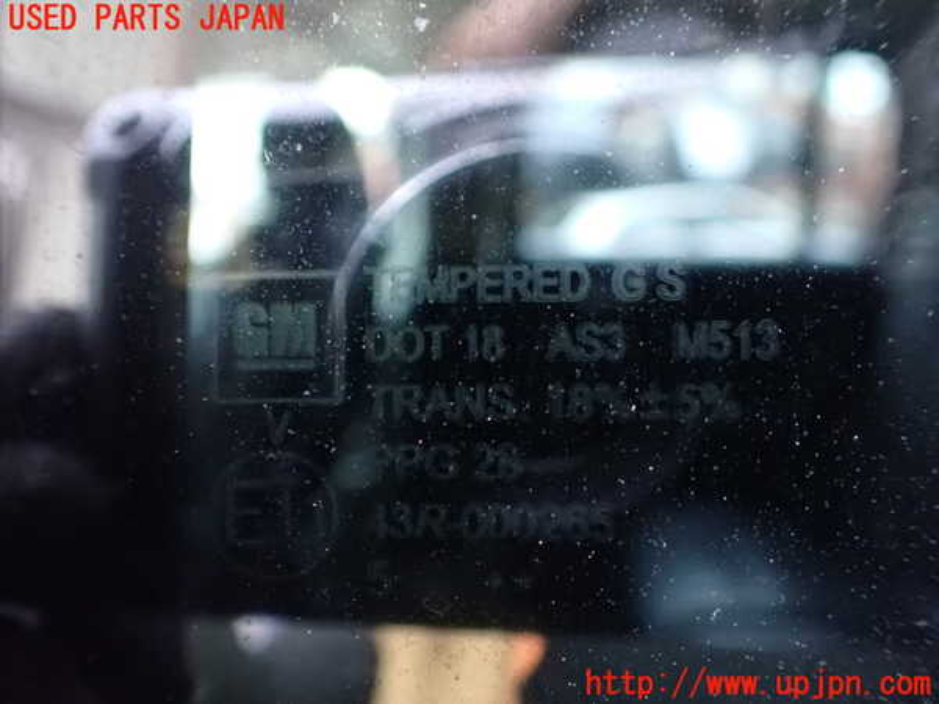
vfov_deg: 46.8
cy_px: 352
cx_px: 470
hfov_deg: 60.0
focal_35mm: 30
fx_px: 814
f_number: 2.3
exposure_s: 1/25
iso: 1600
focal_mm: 5.4
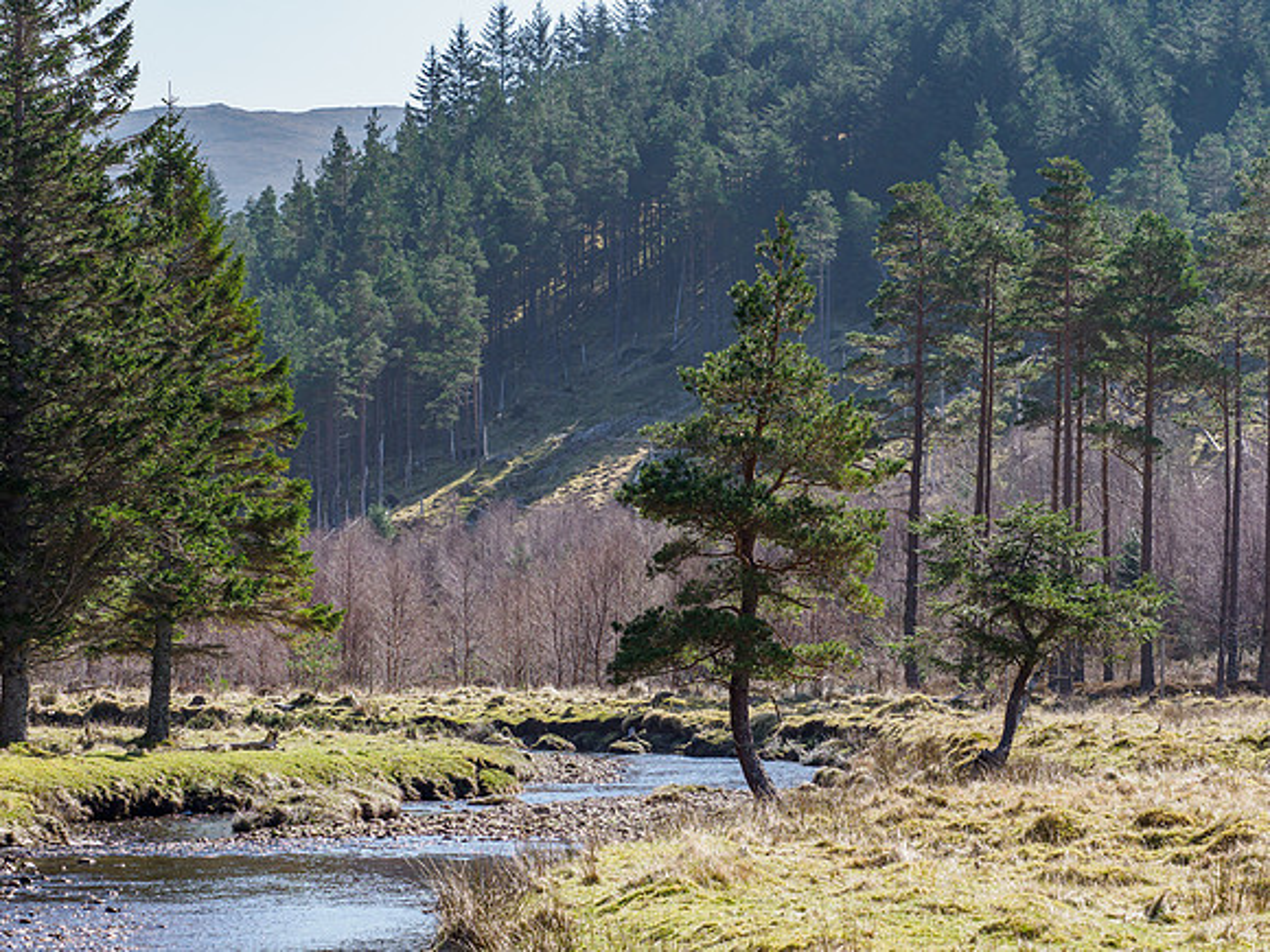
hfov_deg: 14.7
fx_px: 4916
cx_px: 635
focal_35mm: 134
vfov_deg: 11.1
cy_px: 476
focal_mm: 67
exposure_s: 1/320
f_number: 5.6
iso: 200
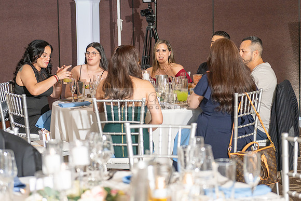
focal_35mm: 84
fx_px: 706
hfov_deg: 24.1
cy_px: 80
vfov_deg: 16.2
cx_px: 157
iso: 400
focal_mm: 70
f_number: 3.5
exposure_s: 1/200
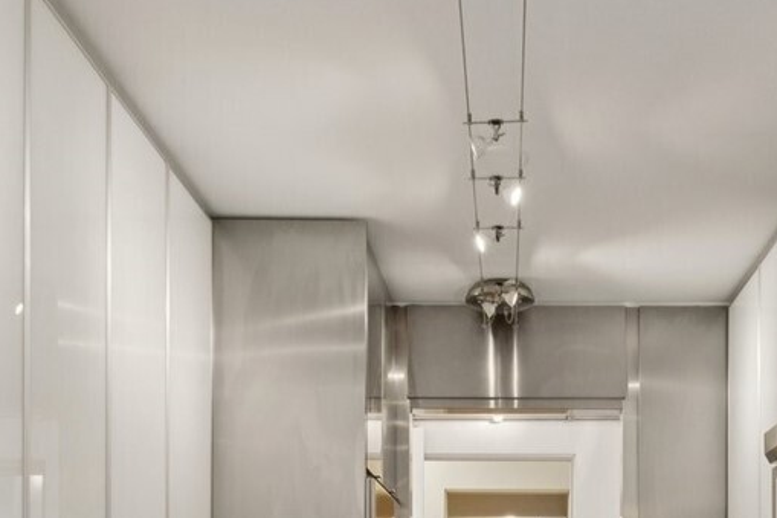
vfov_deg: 24.6
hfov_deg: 39.1
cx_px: 523
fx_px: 1079
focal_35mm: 50
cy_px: 609
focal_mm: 10
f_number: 9
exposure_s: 1/6
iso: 250
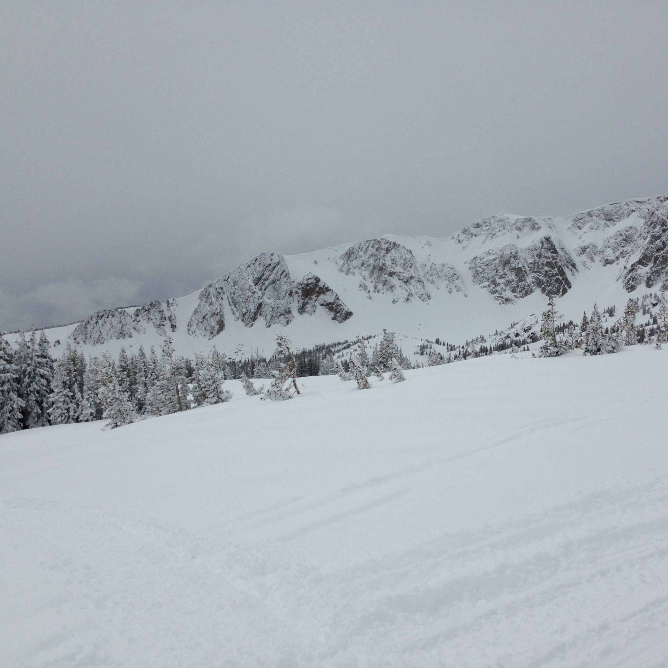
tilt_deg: +0.5
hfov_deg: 42.6
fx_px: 851
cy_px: 334
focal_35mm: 39
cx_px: 399
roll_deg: +0.7
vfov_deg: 42.8
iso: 50
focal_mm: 4.12
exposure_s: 1/10870
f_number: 2.4
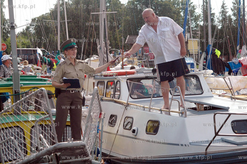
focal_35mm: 87
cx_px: 124
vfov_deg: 15.7
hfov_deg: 23.4
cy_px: 82
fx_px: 596
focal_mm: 58
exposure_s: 1/1000
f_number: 8
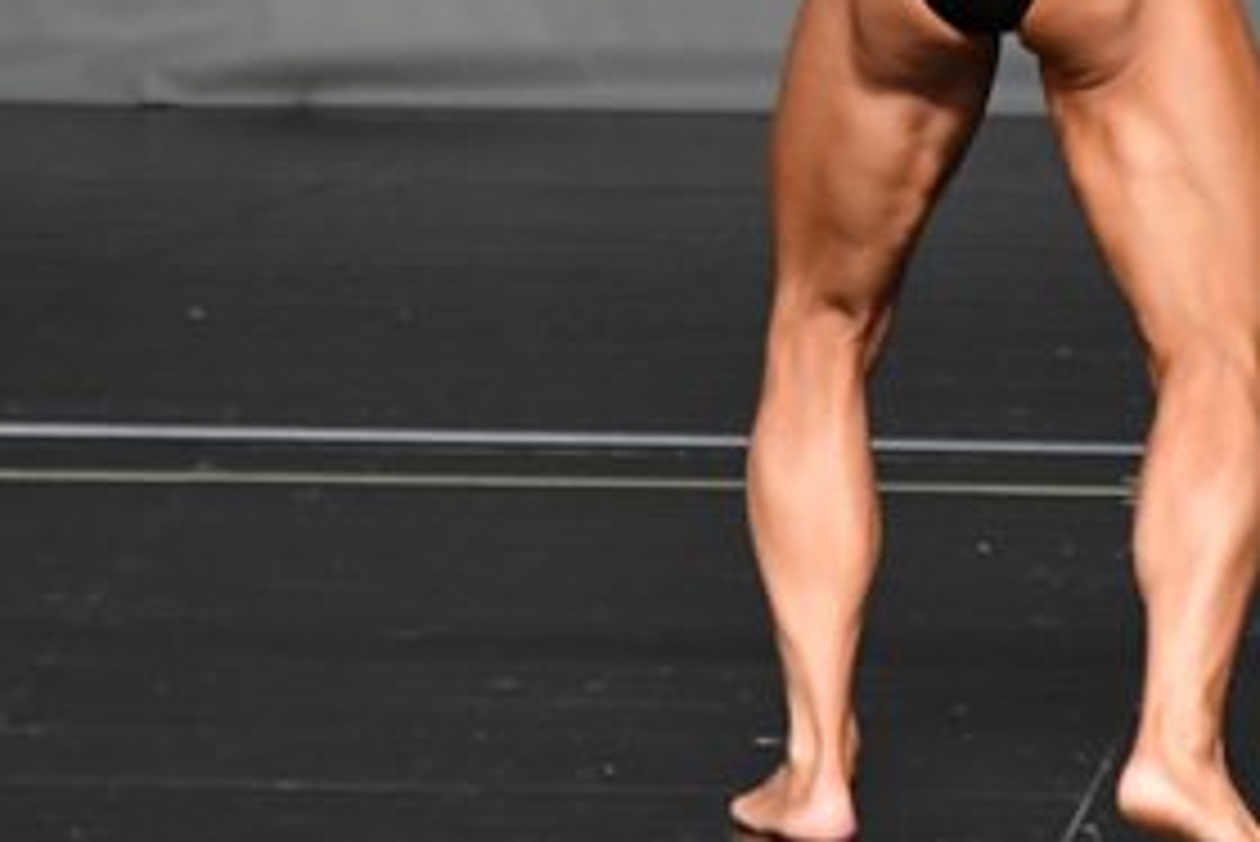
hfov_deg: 2.2
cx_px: 1132
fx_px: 33406
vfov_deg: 1.4
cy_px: -117
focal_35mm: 954
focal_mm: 230
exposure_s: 1/400
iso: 2500
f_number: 5.6
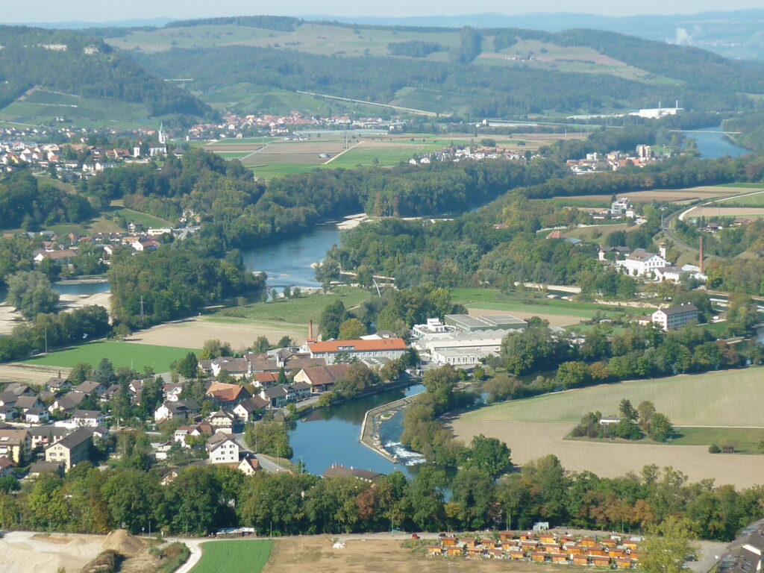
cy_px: 286
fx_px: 2185
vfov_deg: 14.9
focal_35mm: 99
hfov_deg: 19.8
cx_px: 382
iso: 80
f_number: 3.4
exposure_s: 1/640
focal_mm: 9.2
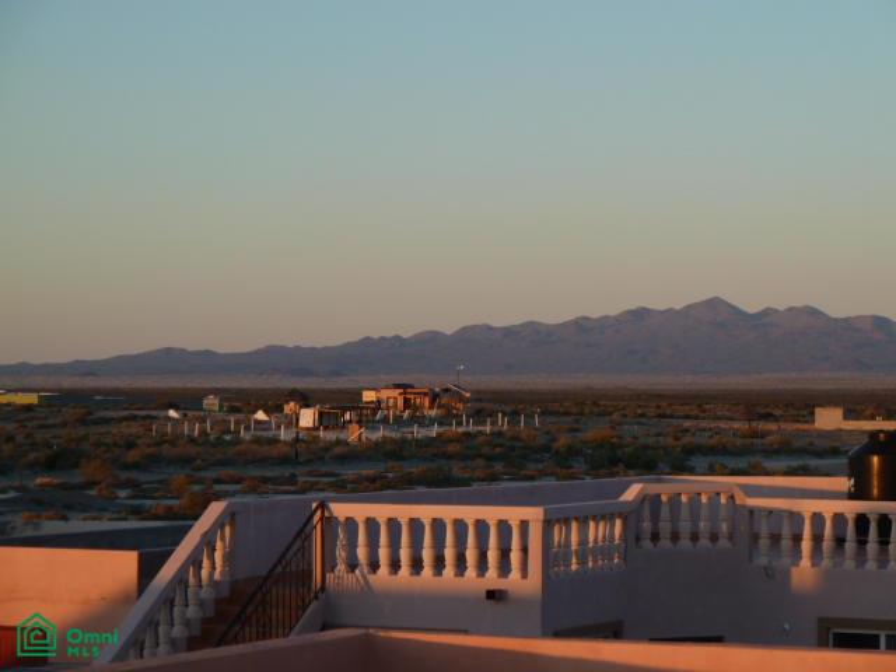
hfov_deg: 16.6
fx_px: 3080
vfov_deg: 12.5
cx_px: 448
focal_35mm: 119
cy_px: 336
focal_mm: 19.5
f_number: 4.4
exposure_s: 1/100
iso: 80
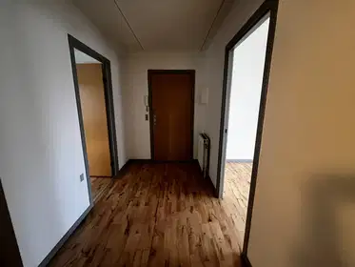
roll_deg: +0.2
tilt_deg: -11.6
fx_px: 133
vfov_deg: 89.9
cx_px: 178
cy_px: 134
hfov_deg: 106.2
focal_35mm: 13
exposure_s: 1/50
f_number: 1.8
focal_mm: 1.57
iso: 800
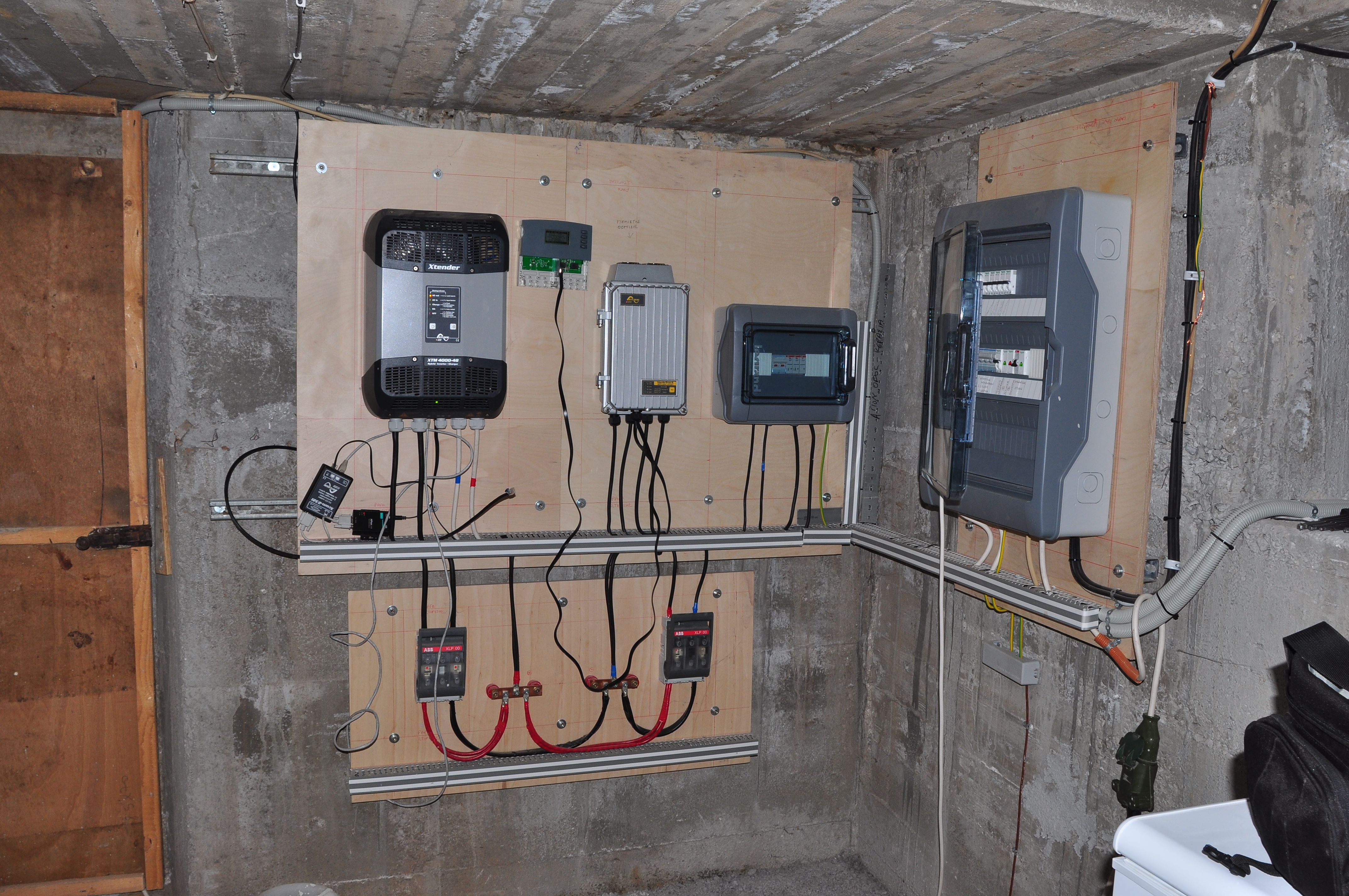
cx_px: 674
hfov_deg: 62.0
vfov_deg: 43.5
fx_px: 1123
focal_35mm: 30
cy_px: 448
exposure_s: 1/60
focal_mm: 20
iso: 200
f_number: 11
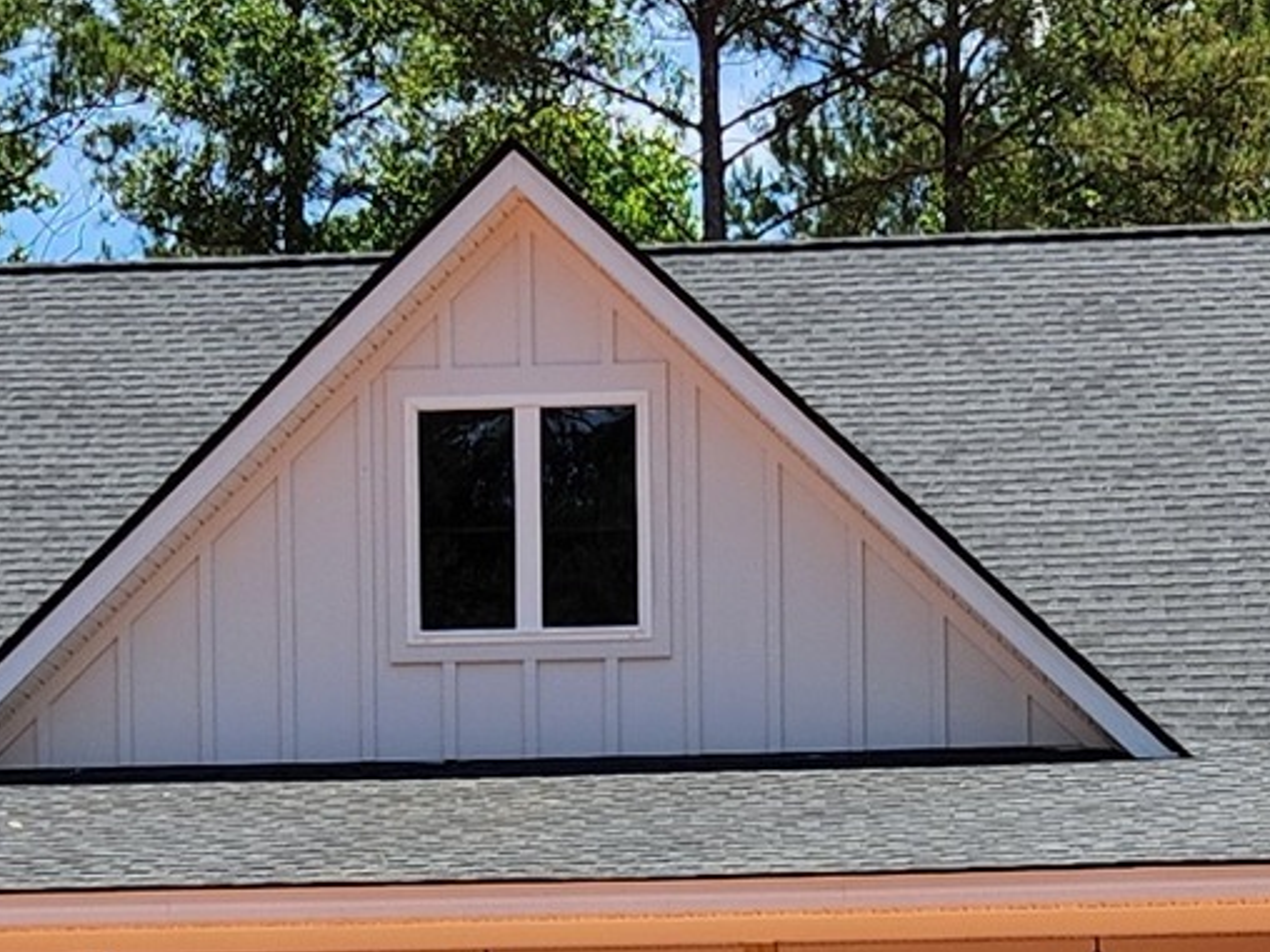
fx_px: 5100
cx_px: 960
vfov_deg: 10.4
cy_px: 1262
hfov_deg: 14.1
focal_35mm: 139
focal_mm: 5.4
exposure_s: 1/1336
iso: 20
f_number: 1.8
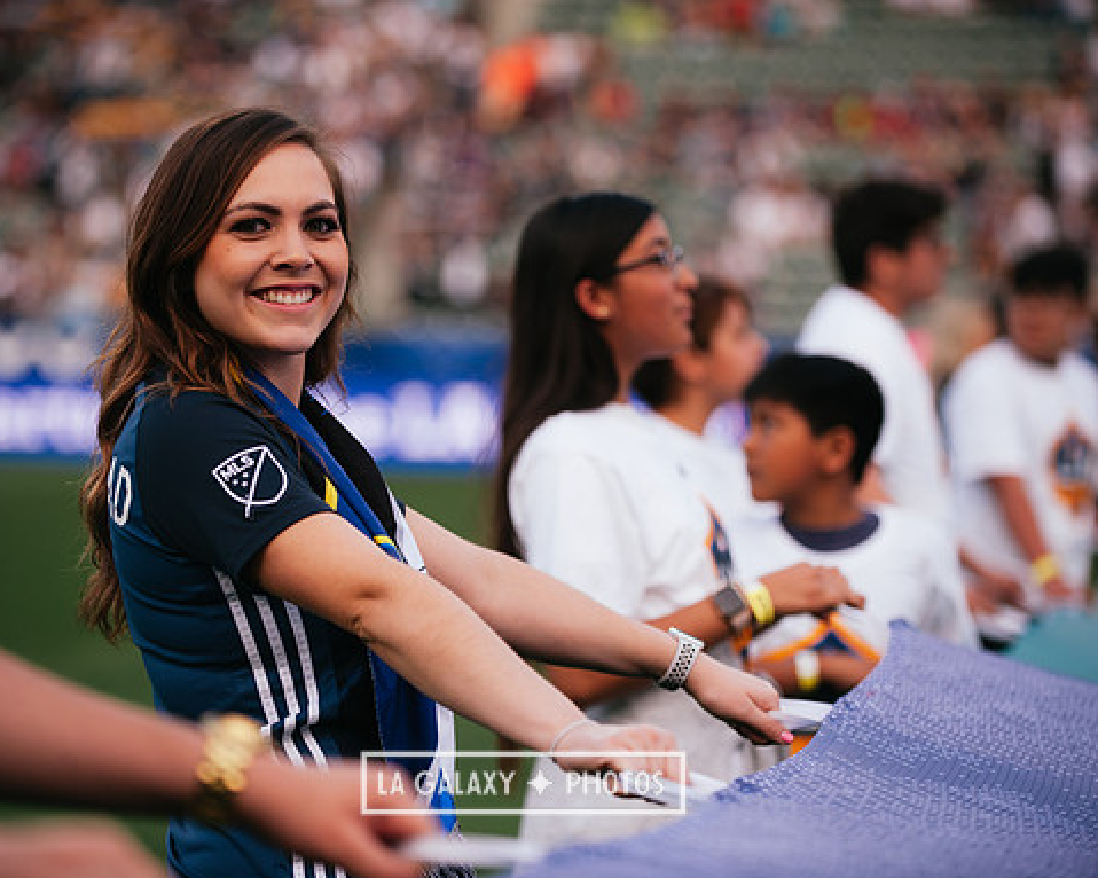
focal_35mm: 142
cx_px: 523
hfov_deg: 13.6
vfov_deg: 10.9
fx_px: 4614
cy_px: 438
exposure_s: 1/800
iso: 250
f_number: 2.8
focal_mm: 125
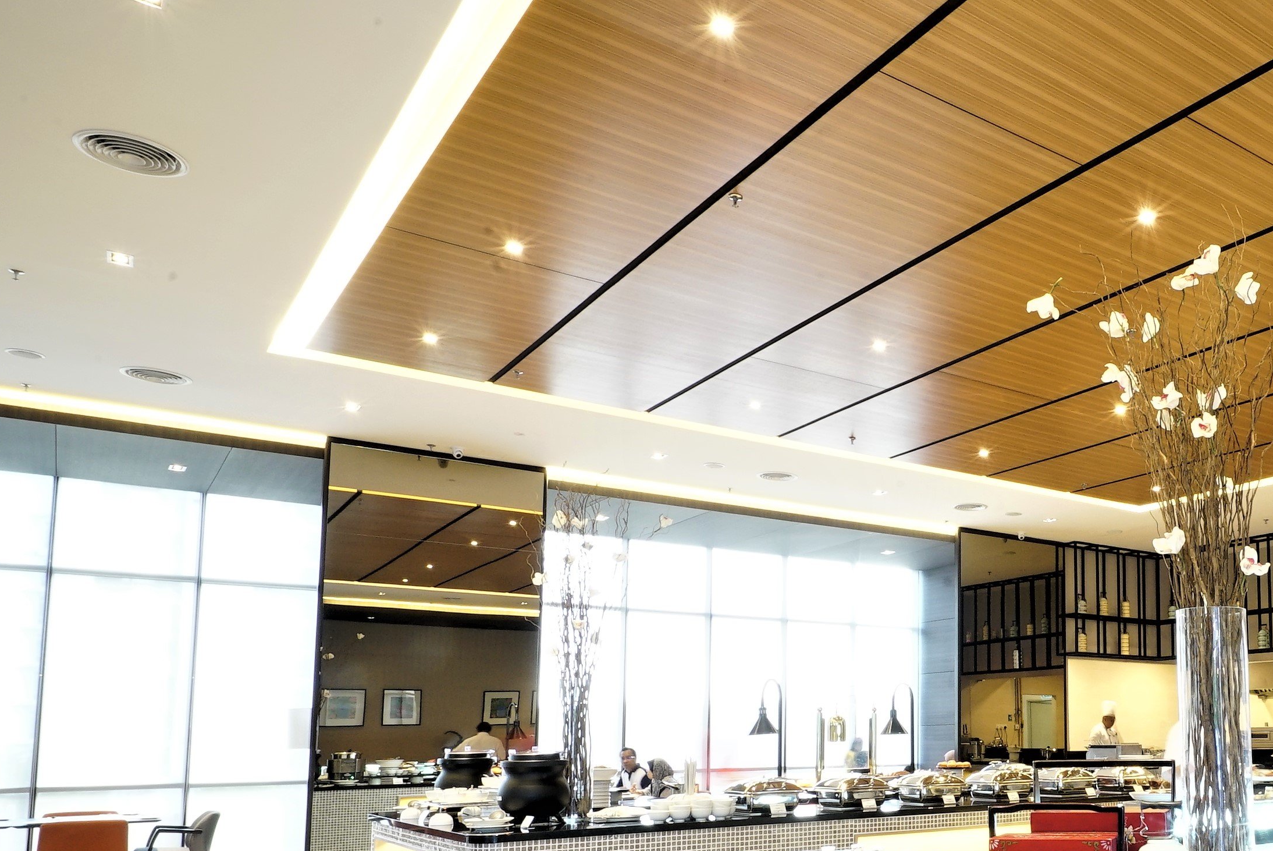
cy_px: 629
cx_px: 1086
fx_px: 1097
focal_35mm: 31
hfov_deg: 54.4
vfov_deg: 41.3
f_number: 22
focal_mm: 16
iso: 800
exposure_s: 1.6
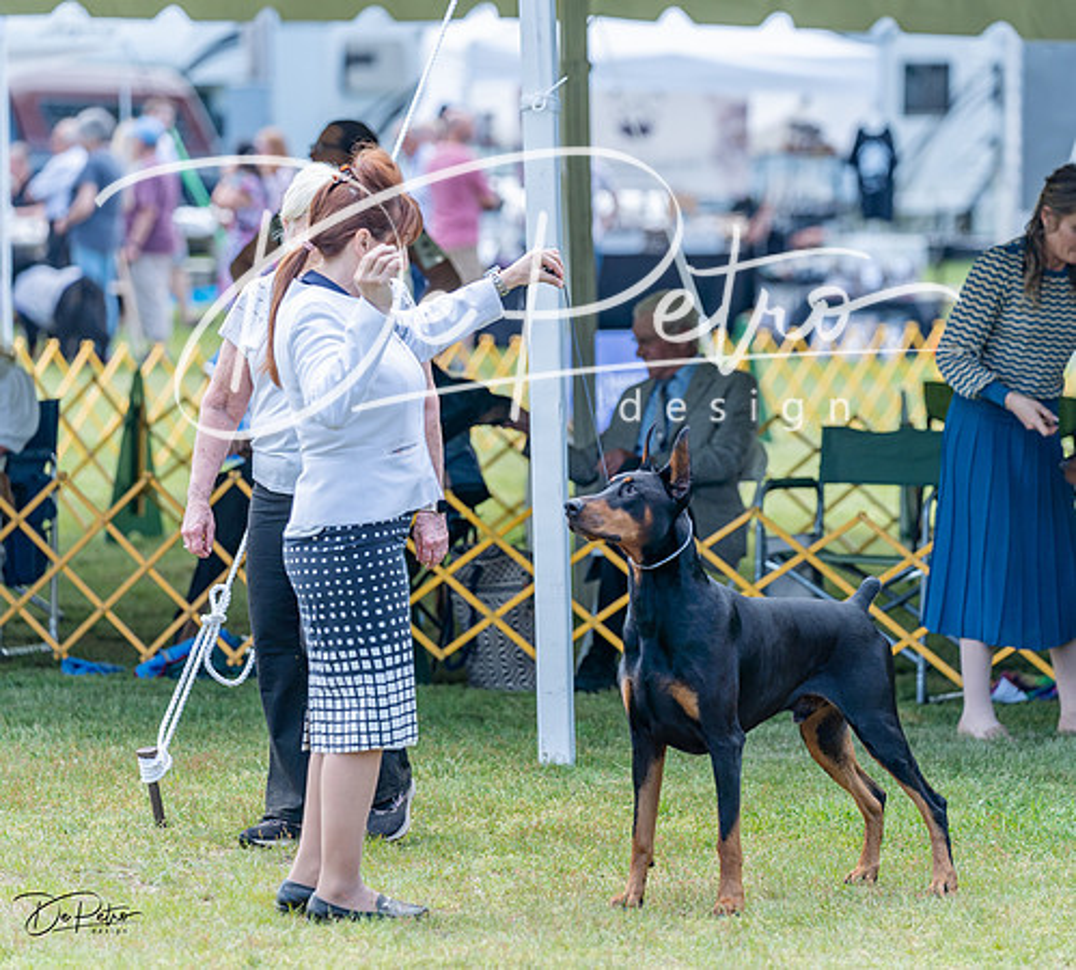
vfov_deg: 7.0
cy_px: 453
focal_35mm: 236
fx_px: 7905
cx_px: 606
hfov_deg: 7.8
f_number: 3.2
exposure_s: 1/500
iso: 100
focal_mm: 167
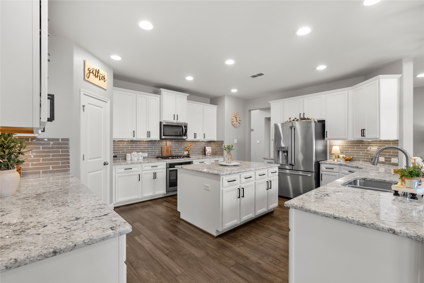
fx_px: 177
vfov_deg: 77.3
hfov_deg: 100.4
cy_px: 142
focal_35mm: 15
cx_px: 212
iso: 320
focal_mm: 10
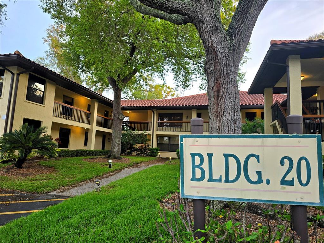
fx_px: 215
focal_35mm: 23
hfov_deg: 73.9
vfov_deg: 58.9
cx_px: 162
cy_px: 122
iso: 64
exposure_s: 1/182
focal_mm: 6.3
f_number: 1.7
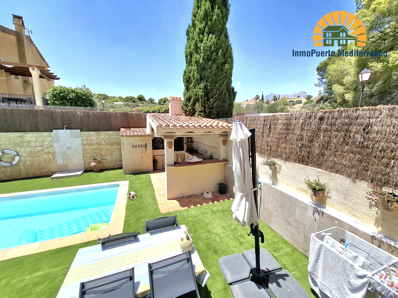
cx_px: 199
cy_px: 149
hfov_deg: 106.2
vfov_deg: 89.9
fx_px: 149
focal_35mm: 13
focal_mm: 1.74
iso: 40
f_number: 2.2
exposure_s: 1/1667
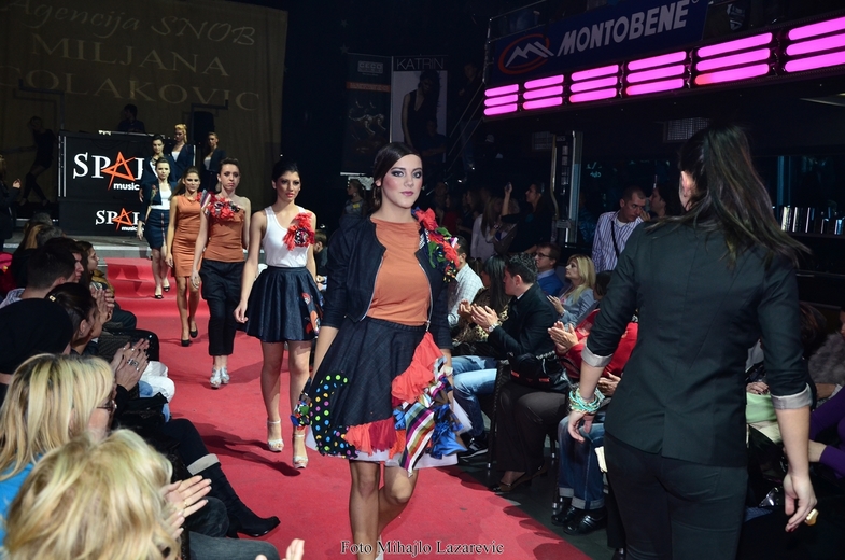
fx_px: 843
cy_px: 280
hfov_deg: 53.2
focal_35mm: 36
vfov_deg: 36.7
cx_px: 422
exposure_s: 1/125
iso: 640
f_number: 3.8
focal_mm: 24
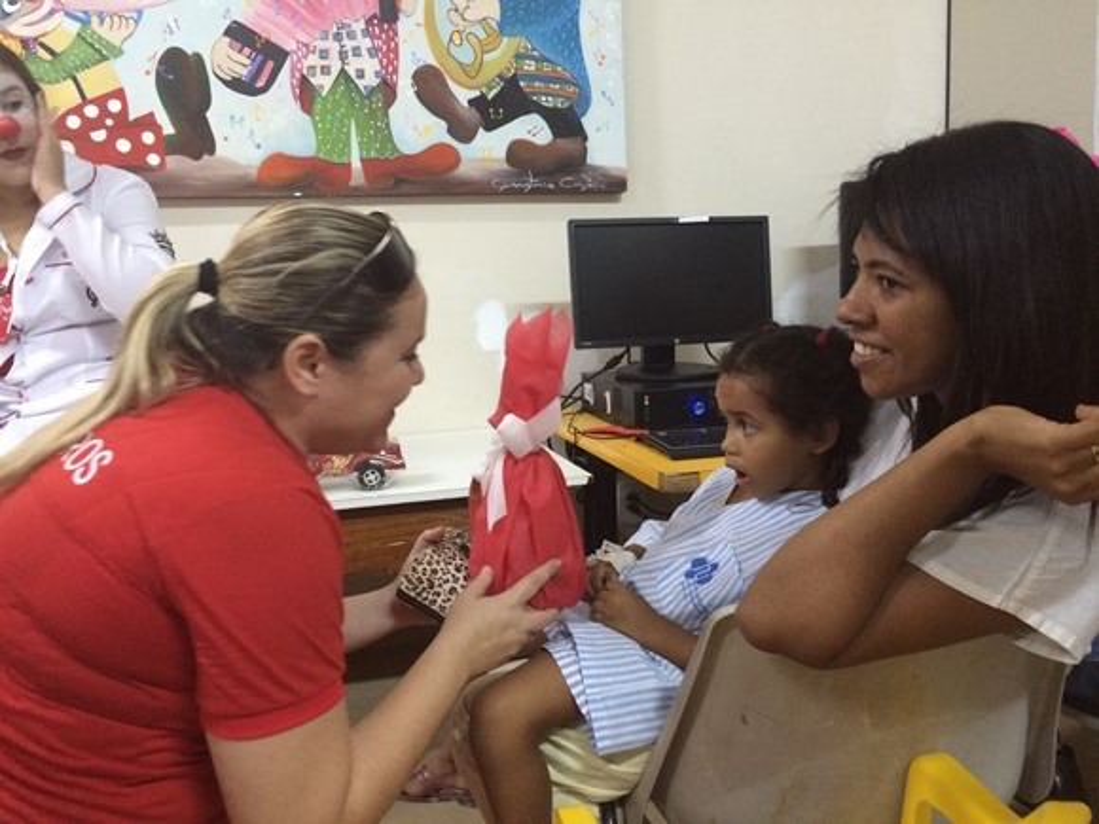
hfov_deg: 61.7
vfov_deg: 48.2
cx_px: 550
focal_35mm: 29
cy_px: 412
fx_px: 921
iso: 320
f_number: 2.2
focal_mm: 4.15
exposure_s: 1/17
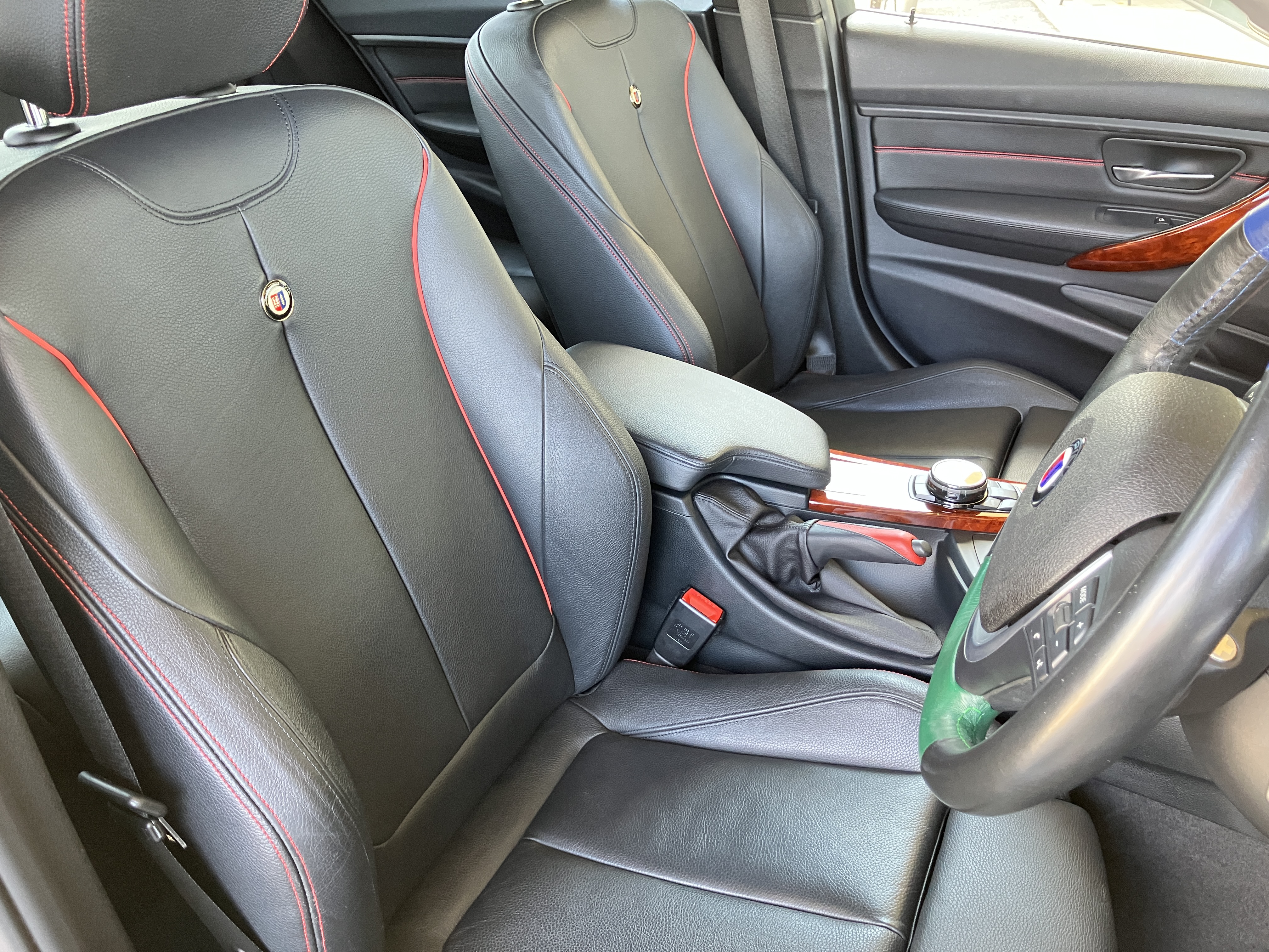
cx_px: 634
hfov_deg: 63.4
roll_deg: -0.5
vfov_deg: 49.7
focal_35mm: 28
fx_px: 1026
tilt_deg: -30.3
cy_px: 476
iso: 160
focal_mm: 3.99
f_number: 1.8
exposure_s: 1/50
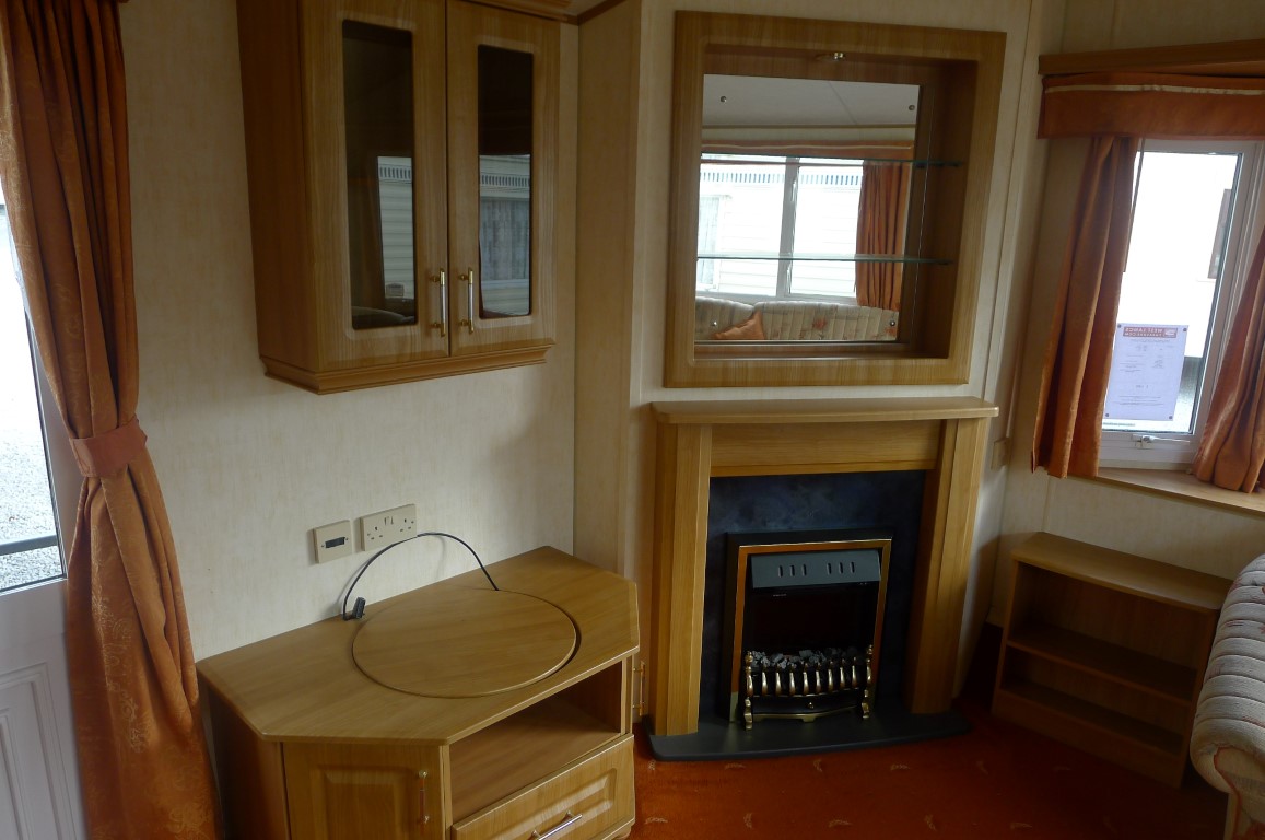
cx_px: 632
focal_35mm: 24
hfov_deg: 73.8
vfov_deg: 53.0
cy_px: 420
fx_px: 842
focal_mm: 5.1
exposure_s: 1/125
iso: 80
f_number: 2
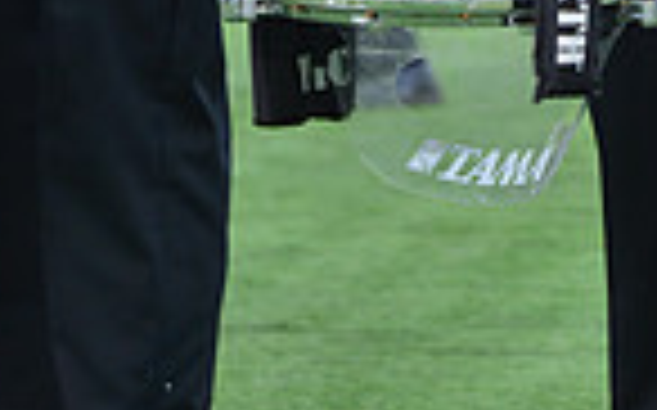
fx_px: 12363
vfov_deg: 1.9
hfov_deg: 3.0
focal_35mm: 691
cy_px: -469
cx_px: 565
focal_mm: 220
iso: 200
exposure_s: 1/500
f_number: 5.6
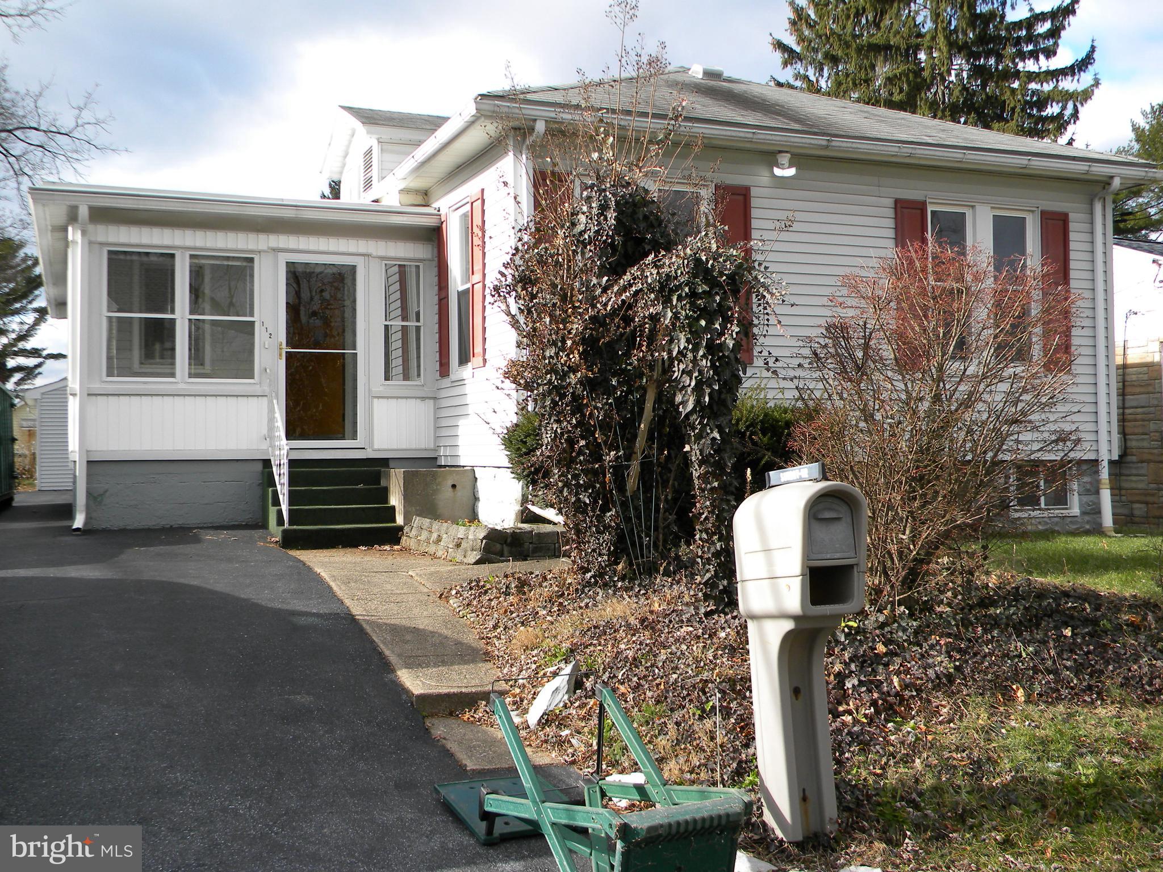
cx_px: 582
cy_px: 436
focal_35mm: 36
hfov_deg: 51.4
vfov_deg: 39.7
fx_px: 1209
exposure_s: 1/336
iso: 80
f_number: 3.7
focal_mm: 6.4
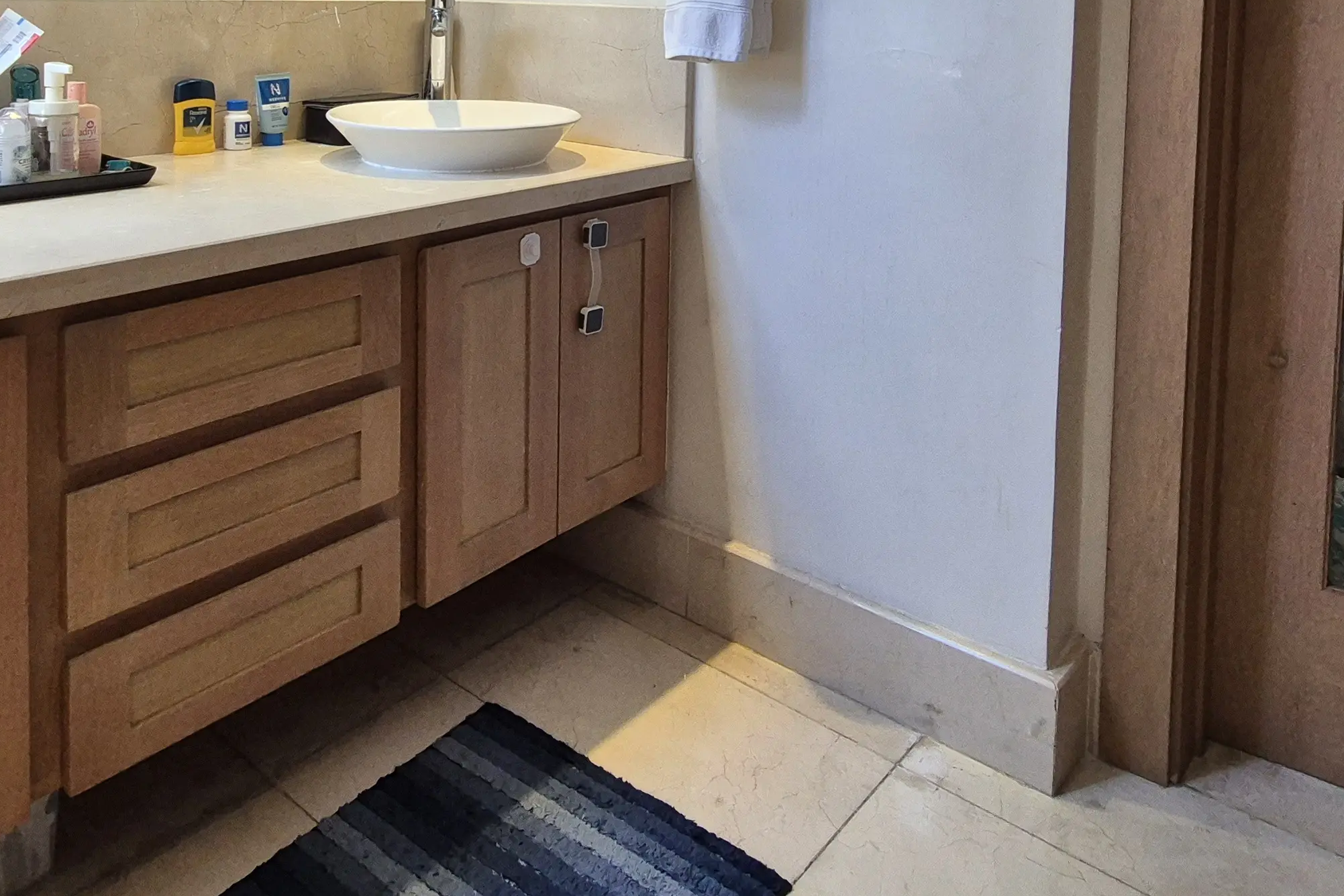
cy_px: 56
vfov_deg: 43.0
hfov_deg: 67.2
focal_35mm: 27
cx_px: 596
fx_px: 1008
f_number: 2.2
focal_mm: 2.2
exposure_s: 1/100
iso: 320
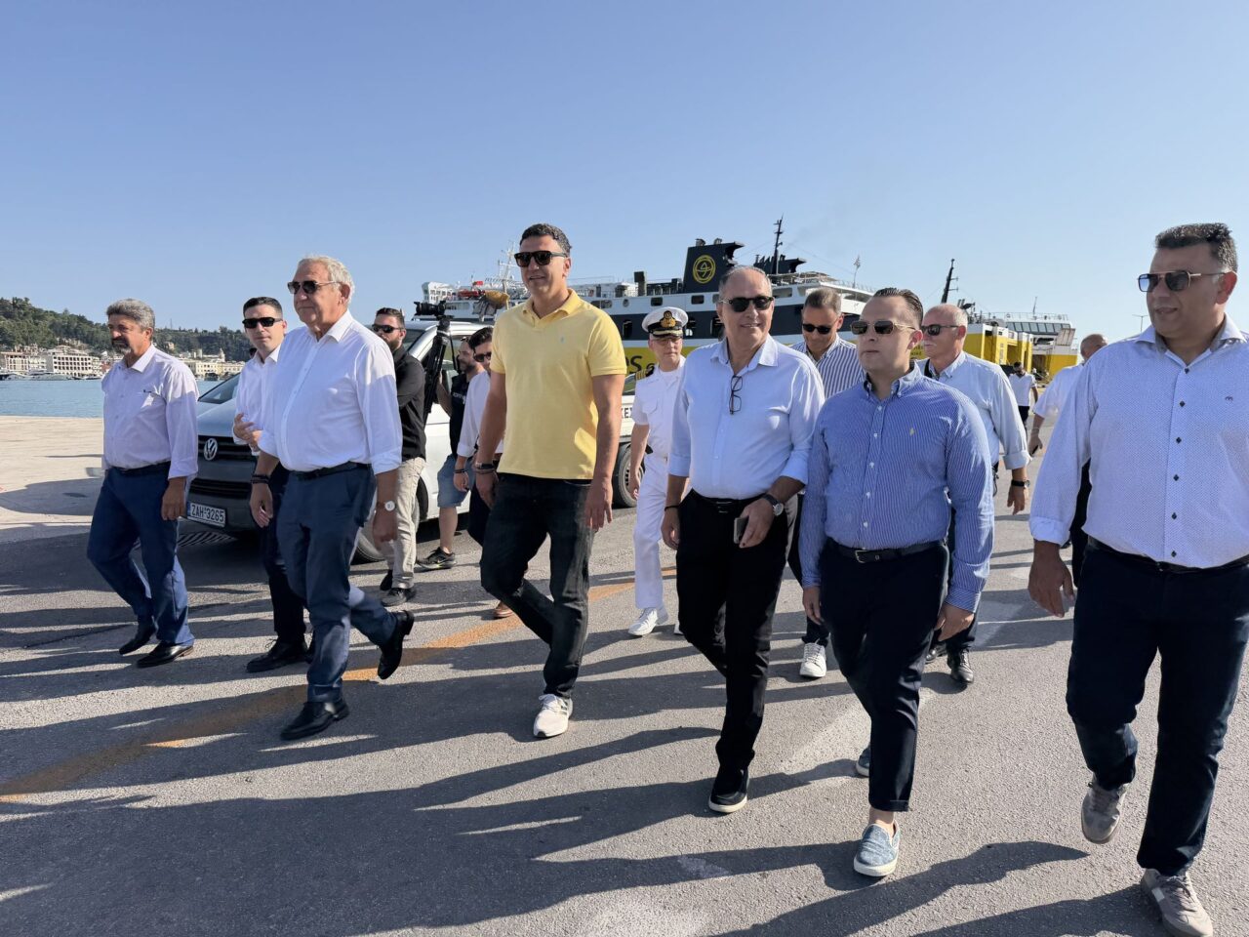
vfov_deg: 56.8
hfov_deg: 71.6
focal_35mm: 24
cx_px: 624
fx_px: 866
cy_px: 468
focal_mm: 6.76
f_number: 1.78
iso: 80
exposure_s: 1/4405
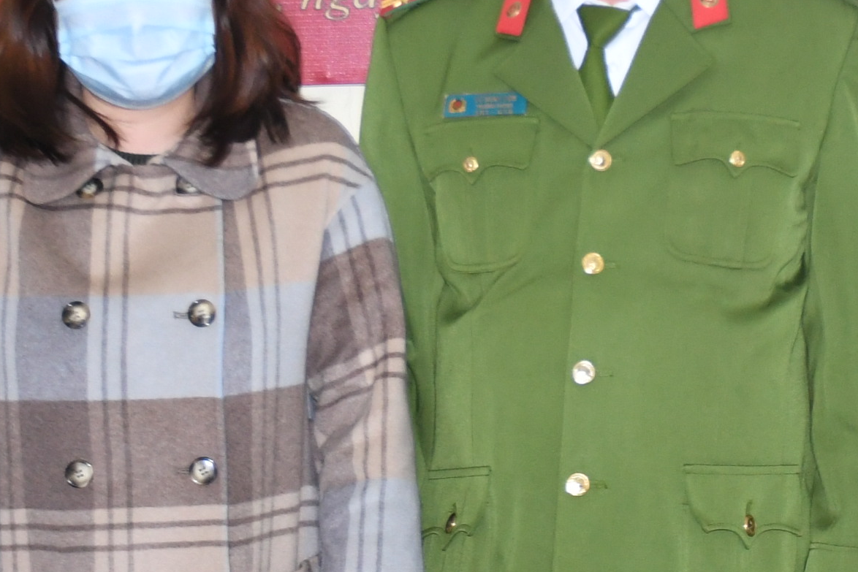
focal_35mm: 187
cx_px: 746
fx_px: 4452
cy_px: 50
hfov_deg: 11.0
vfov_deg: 7.3
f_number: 4.5
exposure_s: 1/200
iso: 1000
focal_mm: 35
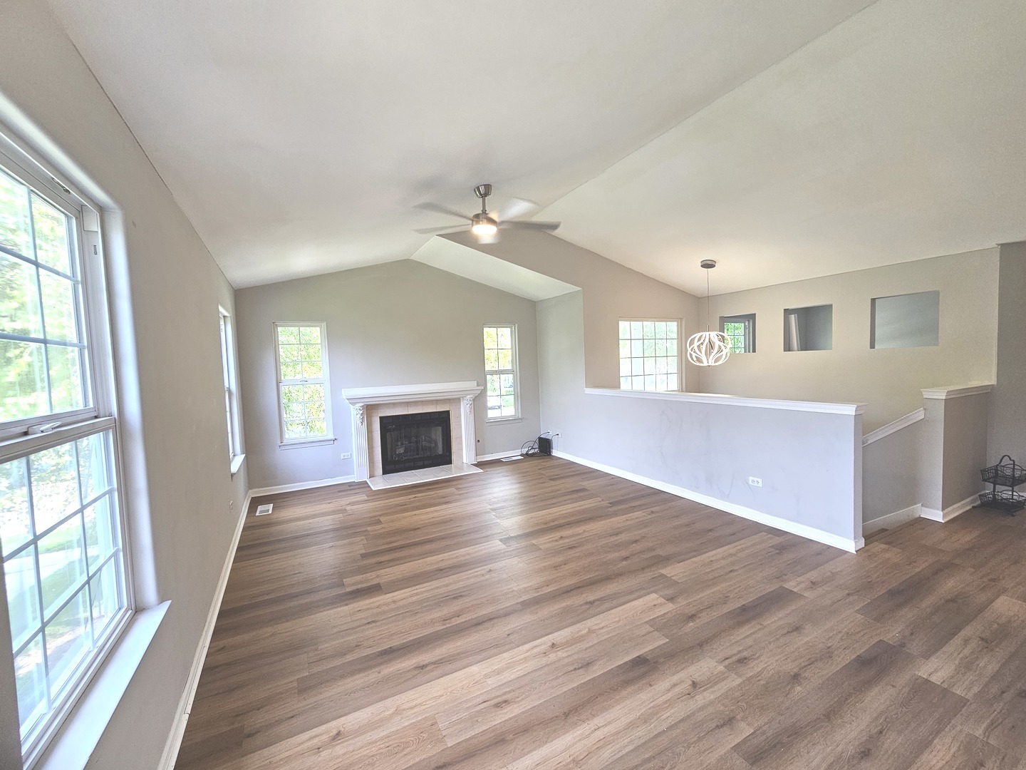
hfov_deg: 106.2
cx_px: 513
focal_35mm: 13
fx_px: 385
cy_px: 385
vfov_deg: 89.9
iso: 64
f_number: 2.2
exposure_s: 1/60
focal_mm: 2.2
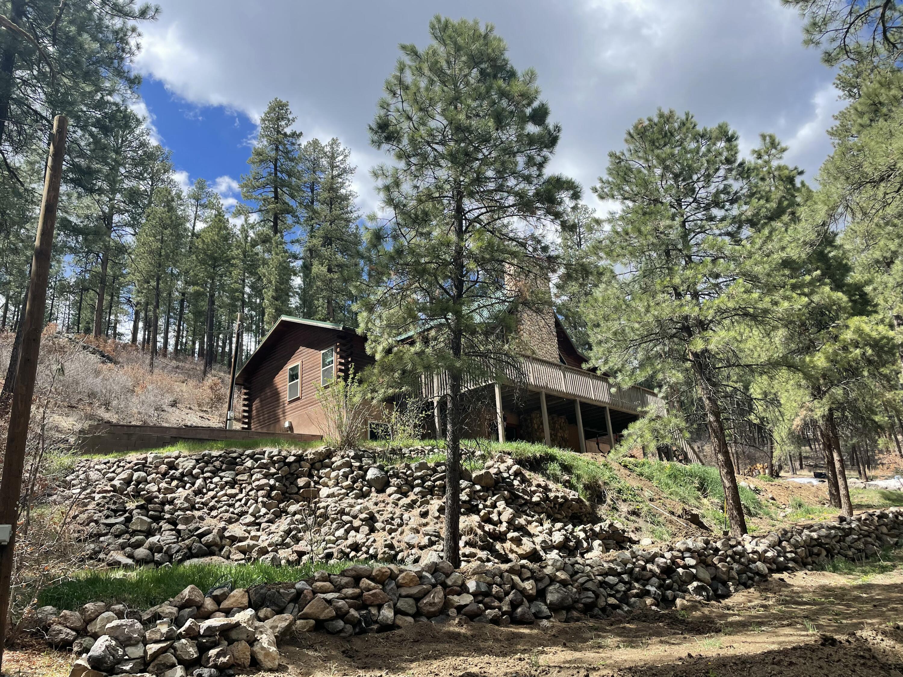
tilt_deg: +20.9
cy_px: 338
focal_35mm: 26
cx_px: 452
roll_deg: +4.1
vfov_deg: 53.1
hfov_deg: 67.3
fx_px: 678
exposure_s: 1/1984
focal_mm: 4.2
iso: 32
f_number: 1.6
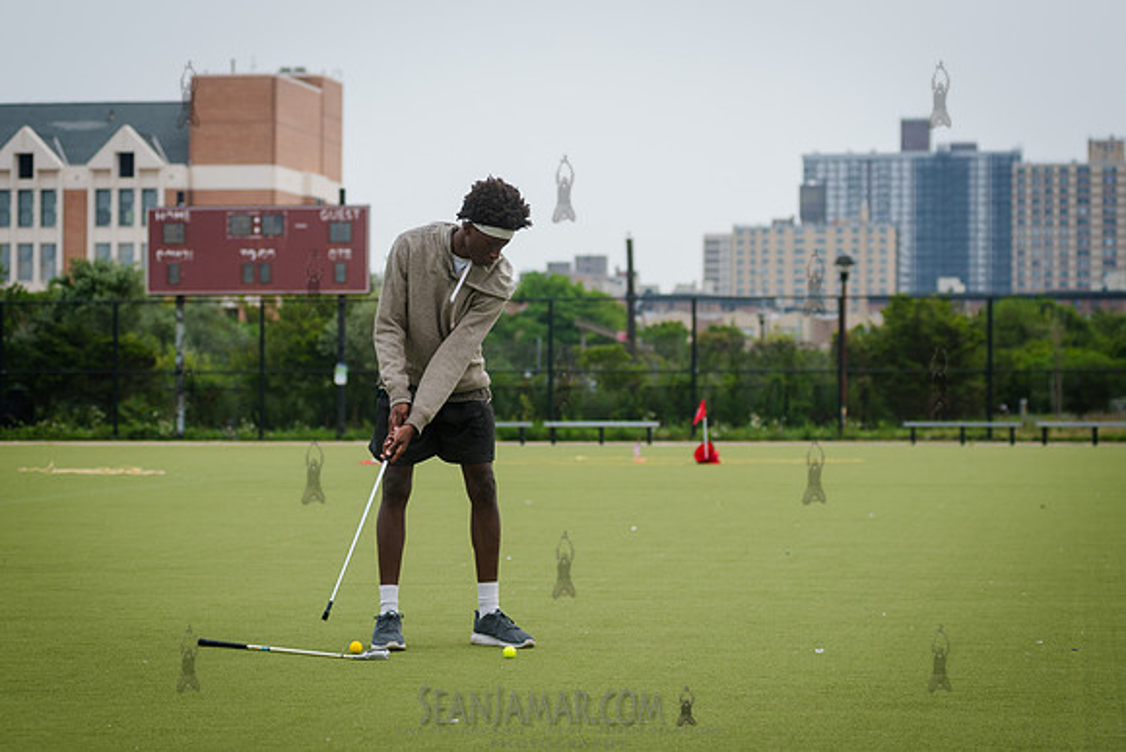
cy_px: 376
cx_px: 563
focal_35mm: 96
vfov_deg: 14.3
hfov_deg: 21.3
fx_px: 2989
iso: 250
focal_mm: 80
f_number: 4
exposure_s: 1/2500
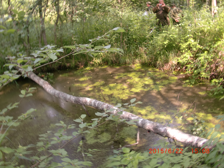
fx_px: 233
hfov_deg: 51.4
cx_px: 112
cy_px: 84
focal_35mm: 36
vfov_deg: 39.7
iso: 64
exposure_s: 1/60
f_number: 2.8
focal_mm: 6.3
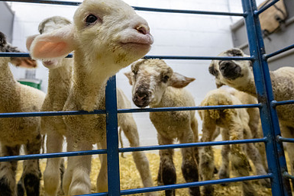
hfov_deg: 78.1
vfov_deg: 57.3
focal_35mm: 22
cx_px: 126
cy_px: 95
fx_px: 180
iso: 3200
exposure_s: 1/200
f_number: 4
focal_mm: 14
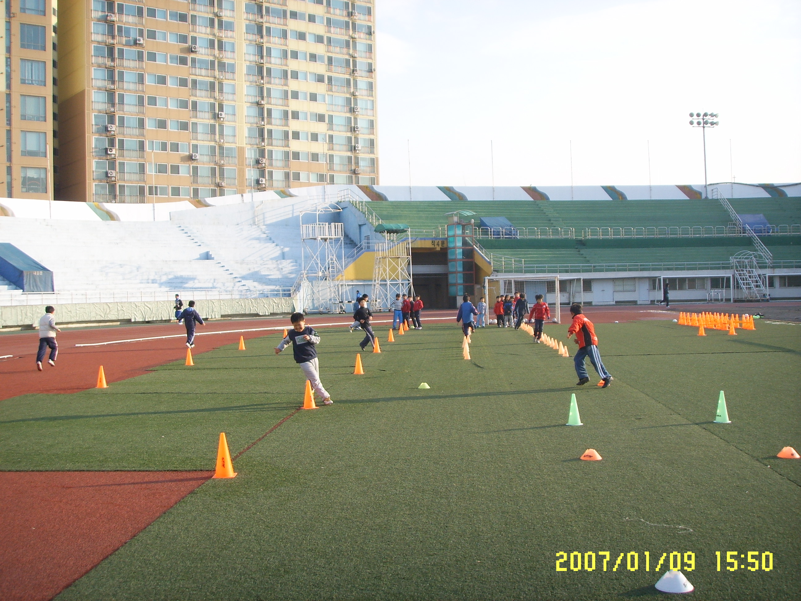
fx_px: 902
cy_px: 300
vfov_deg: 36.8
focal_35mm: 39
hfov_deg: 47.9
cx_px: 400
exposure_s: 1/350
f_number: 3.5
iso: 50
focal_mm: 6.6
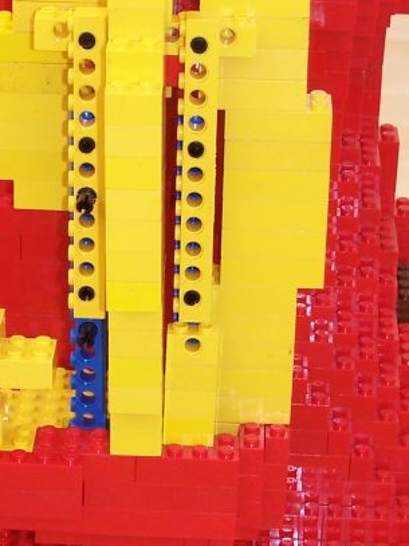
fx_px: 2222
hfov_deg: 10.5
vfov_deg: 14.0
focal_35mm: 141
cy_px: 378
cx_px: 31
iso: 80
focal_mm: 9.3
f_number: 3.1
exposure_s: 1/4
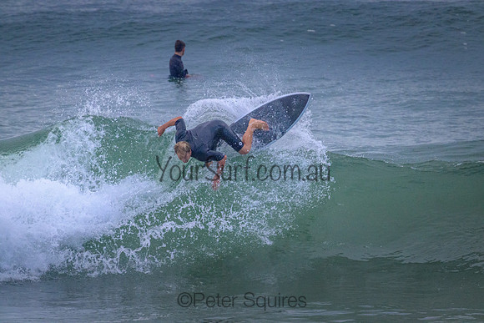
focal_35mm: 800
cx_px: 242
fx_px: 10758
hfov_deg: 2.6
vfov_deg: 1.7
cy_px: 162
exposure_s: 1/2000
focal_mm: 800
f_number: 11
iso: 5600
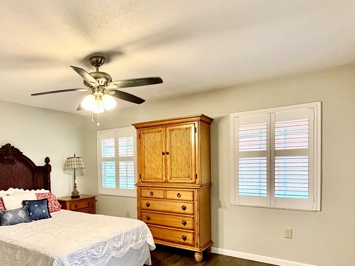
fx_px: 256
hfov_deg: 66.7
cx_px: 107
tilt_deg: -2.1
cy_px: 171
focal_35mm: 25
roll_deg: +1.3
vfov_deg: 54.1
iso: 500
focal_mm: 2.22
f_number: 2.2
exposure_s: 1/60
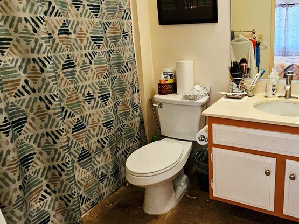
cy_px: 75
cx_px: 227
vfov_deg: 55.7
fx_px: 207
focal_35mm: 24
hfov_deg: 66.8
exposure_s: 1/60.2
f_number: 2.2
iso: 250
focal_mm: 1.74
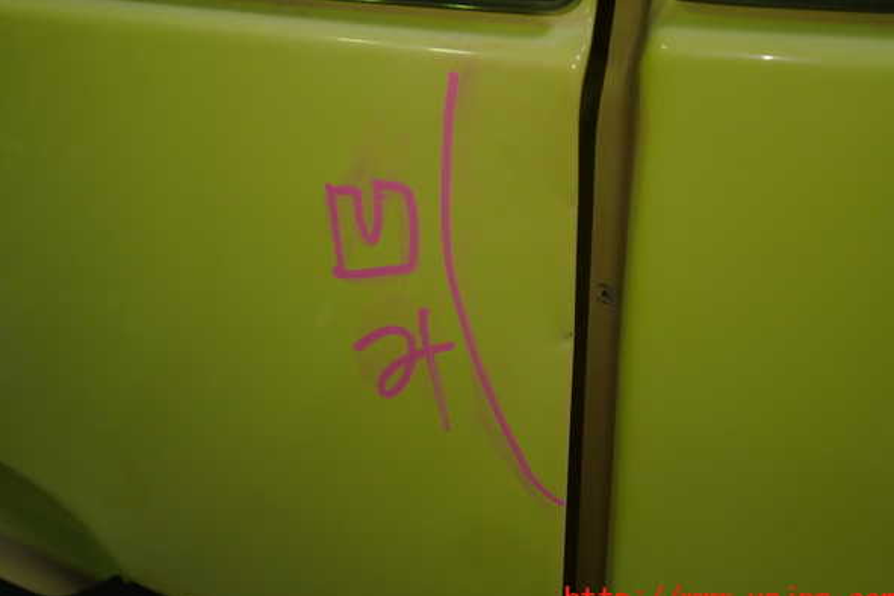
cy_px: 280
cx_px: 452
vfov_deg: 35.0
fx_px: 944
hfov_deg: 50.7
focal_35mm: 38
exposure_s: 1/100
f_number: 2.5
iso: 100
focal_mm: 6.37
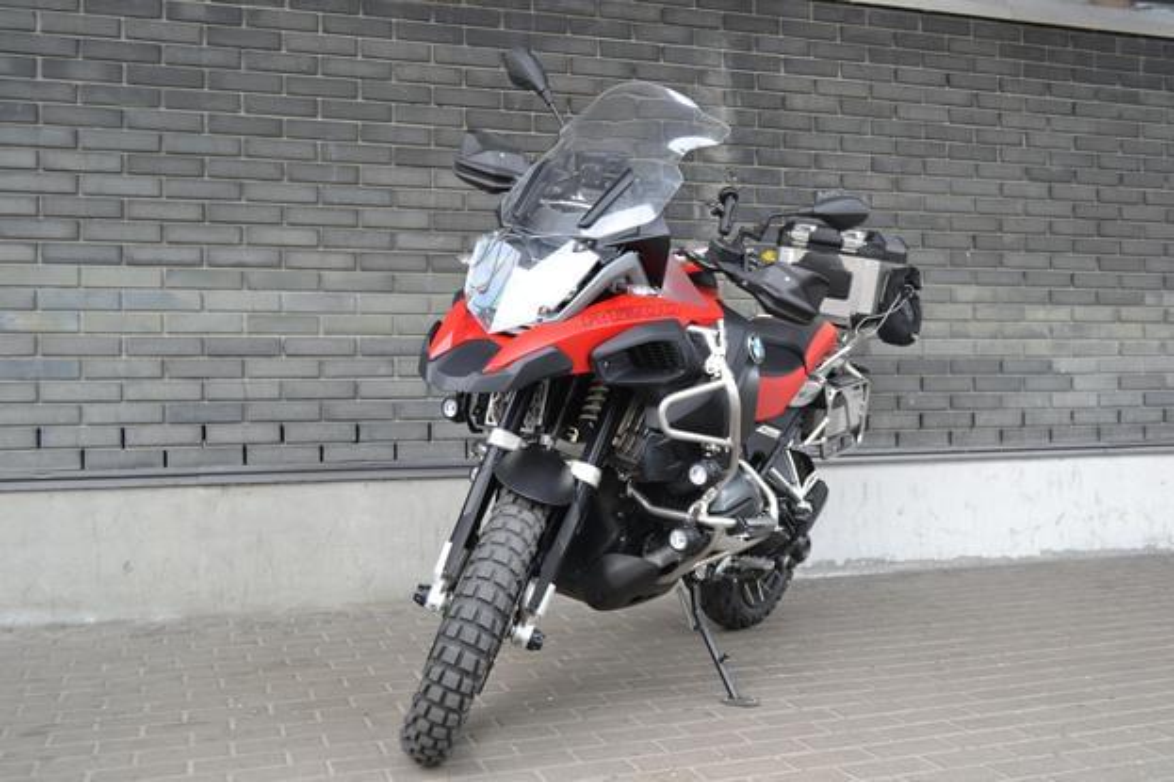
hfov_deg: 53.1
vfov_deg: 36.9
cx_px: 587
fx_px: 1174
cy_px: 391
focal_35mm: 36
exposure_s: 1/100
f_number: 5
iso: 400
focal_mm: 24
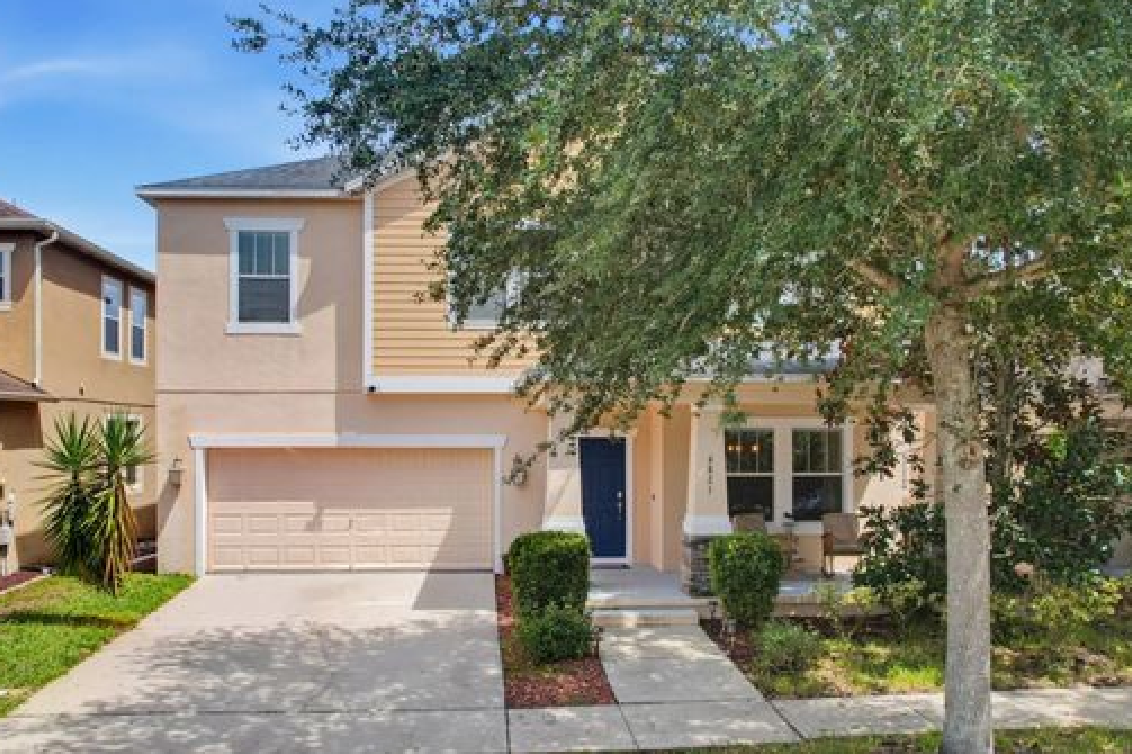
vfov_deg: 46.4
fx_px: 880
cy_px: 389
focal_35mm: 28
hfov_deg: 65.5
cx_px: 547
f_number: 2.8
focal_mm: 8.4
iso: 100
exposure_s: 1/200
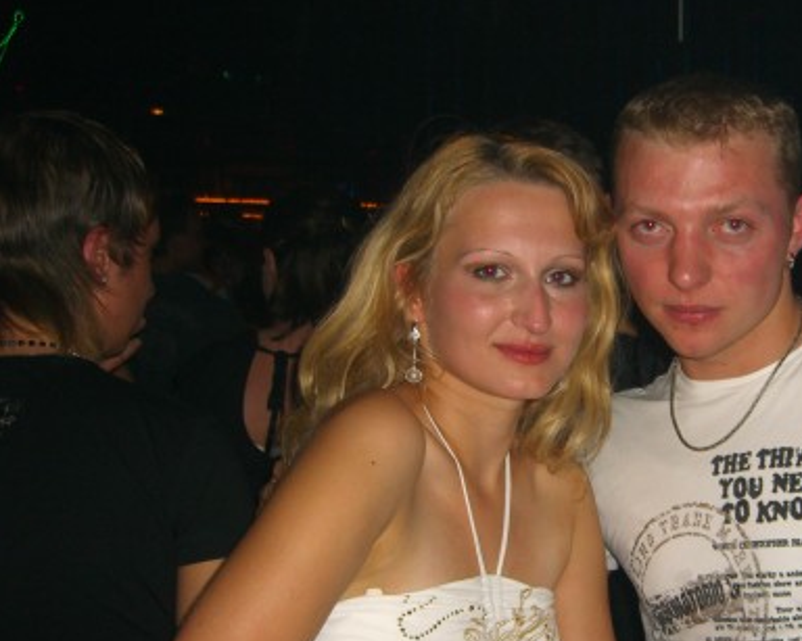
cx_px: 589
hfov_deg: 32.0
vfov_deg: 26.1
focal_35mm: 58
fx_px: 1376
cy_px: 418
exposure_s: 1/60
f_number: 2.8
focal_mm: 7.9
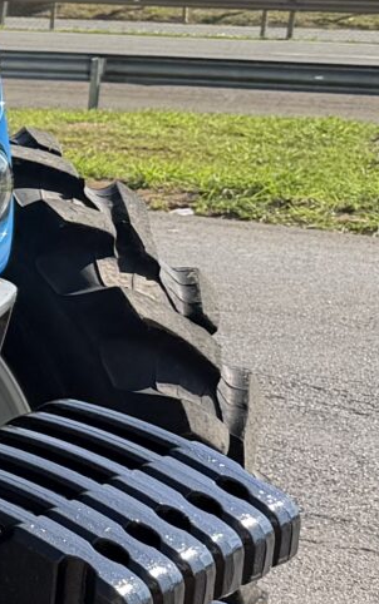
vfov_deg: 15.4
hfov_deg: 7.8
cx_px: -936
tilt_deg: -9.7
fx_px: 2227
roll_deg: -1.2
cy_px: 213
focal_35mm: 135
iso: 80
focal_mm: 6.76
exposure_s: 1/2525
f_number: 1.78
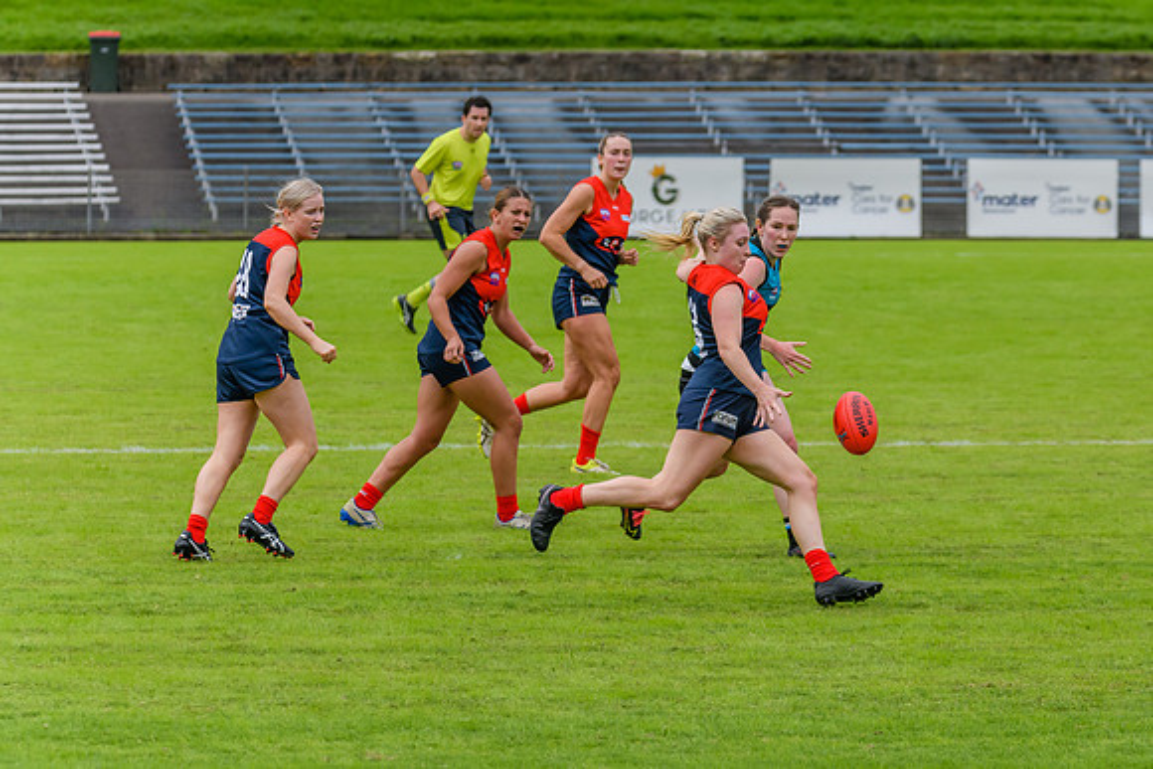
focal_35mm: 266
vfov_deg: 5.2
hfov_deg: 7.7
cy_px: 461
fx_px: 8514
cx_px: 774
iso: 800
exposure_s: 1/1600
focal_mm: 195
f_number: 6.3
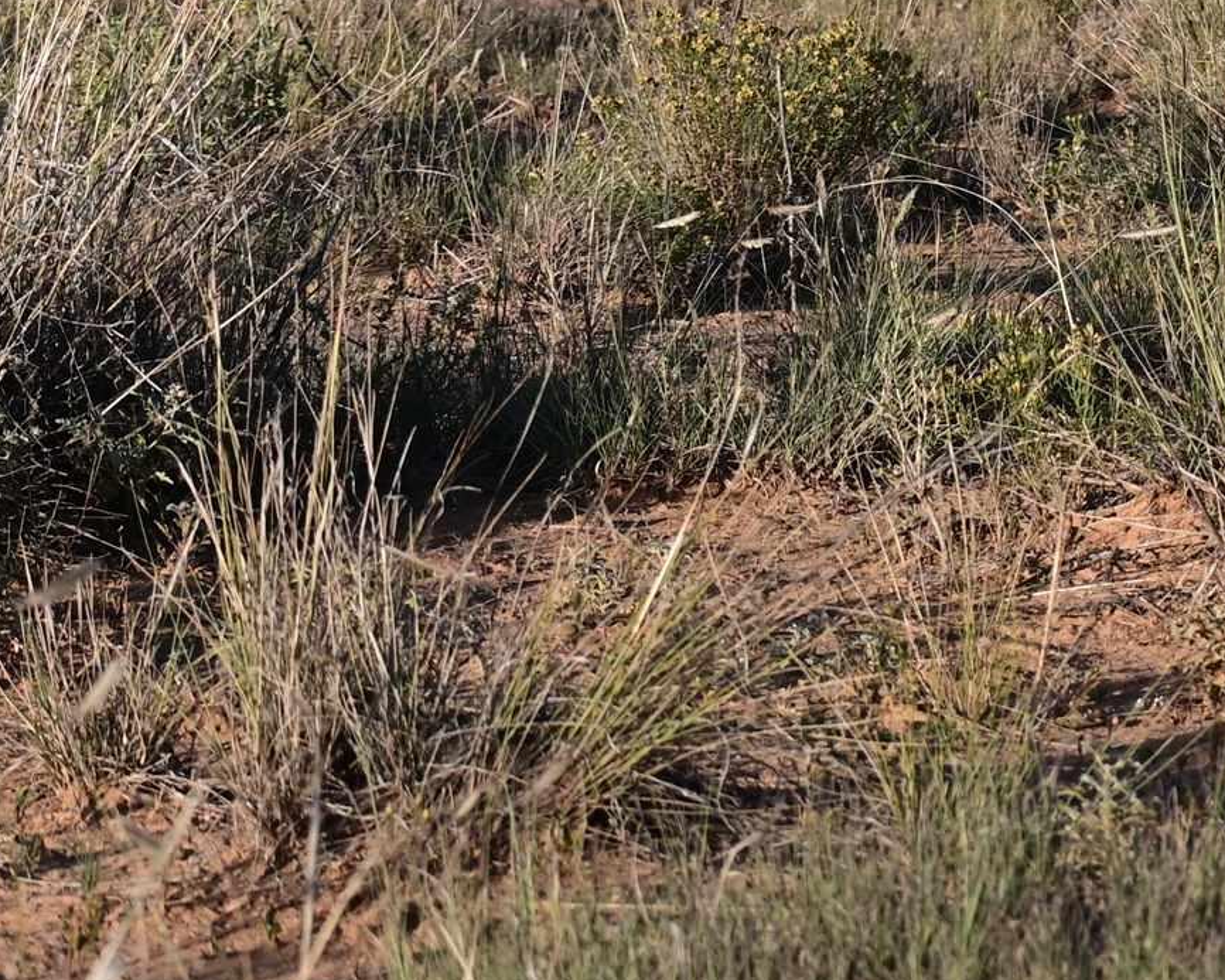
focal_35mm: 255
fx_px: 9234
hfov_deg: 7.4
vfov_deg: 6.1
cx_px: 2144
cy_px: -98
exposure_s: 1/250
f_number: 8
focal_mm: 51
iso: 125
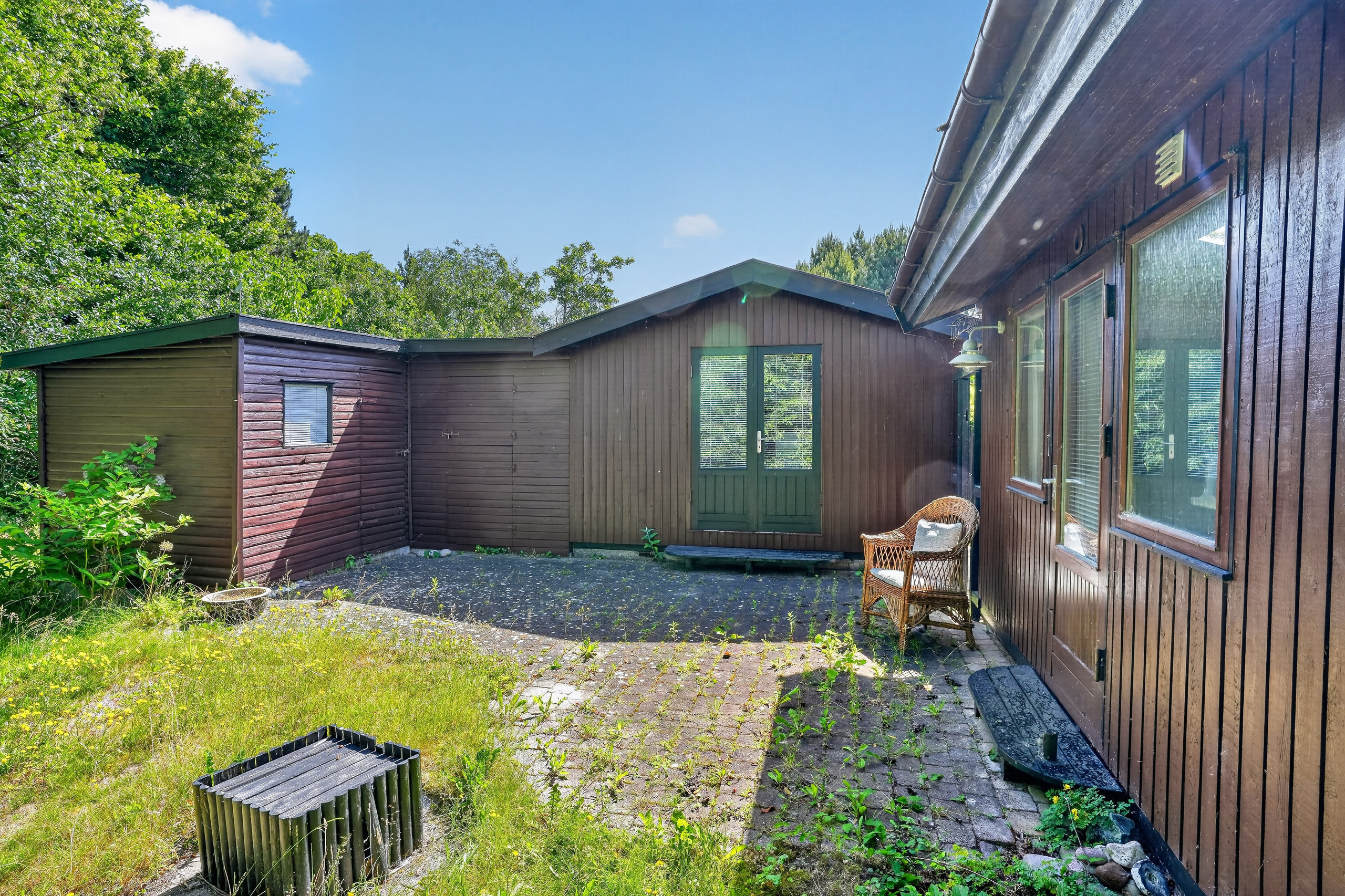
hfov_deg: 86.9
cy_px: 448
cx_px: 672
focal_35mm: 19
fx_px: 710
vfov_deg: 64.5
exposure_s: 1/40
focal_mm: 19
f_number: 8
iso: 400
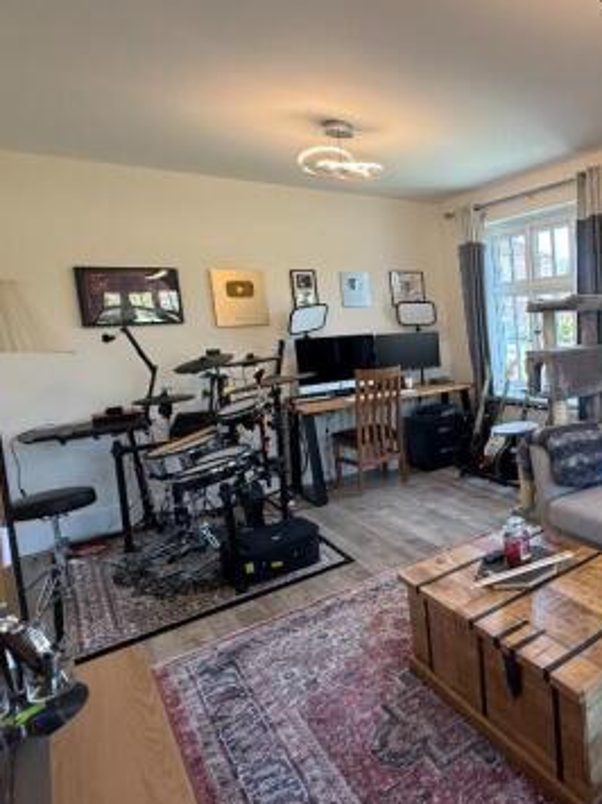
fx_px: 534
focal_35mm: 23
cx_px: 605
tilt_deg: -5.0
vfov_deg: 73.8
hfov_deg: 48.2
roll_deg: +2.5
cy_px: 368
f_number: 2.2
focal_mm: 2.22
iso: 160
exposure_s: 1/100
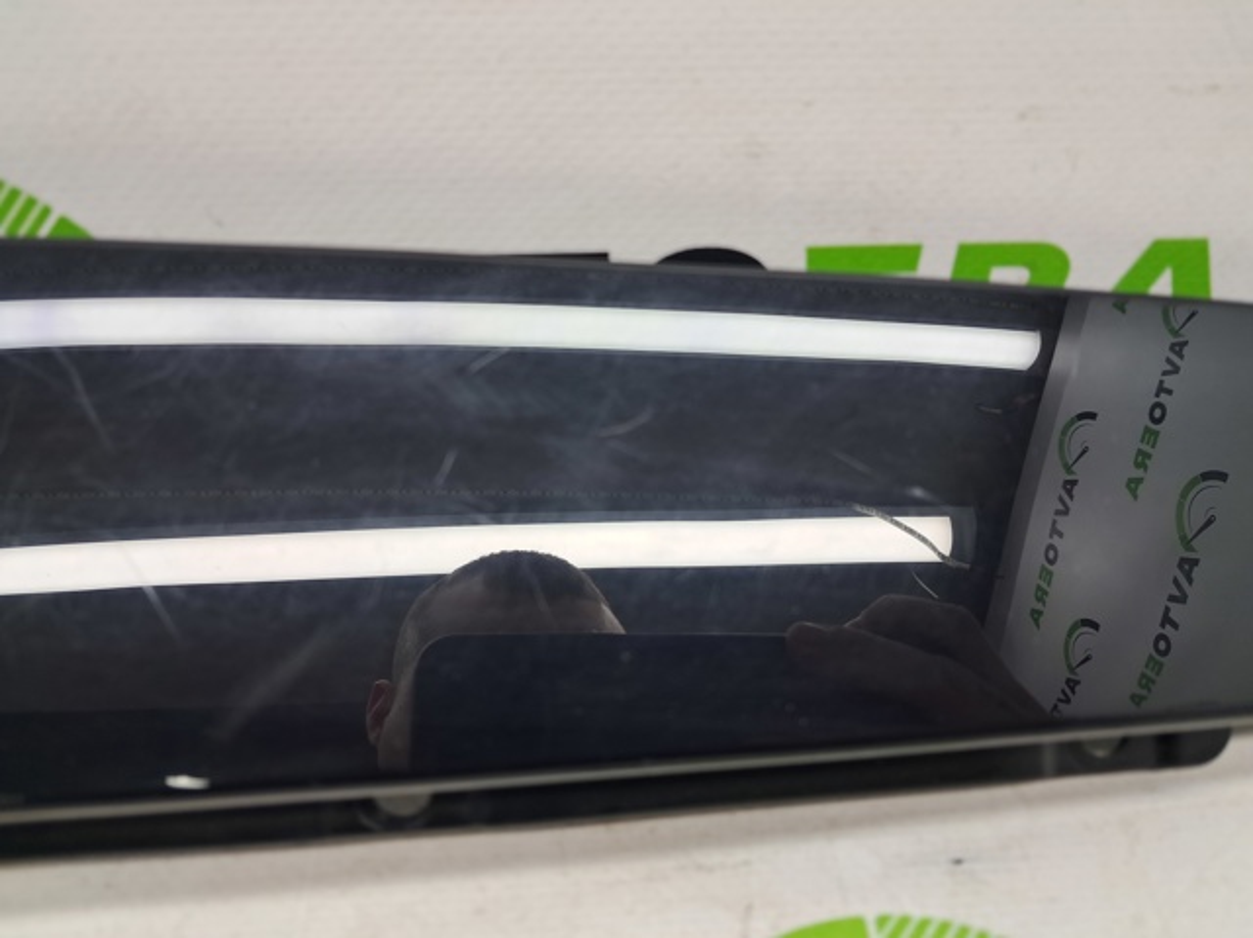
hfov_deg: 65.4
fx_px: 977
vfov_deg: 51.3
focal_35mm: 27
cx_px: 626
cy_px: 469
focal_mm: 4
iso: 50
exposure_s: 1/60
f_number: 1.8
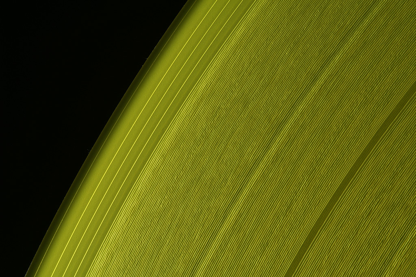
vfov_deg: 8.7
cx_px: 208
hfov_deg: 13.1
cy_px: 138
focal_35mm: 158
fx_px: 1818
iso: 100
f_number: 11
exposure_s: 1/10
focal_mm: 105
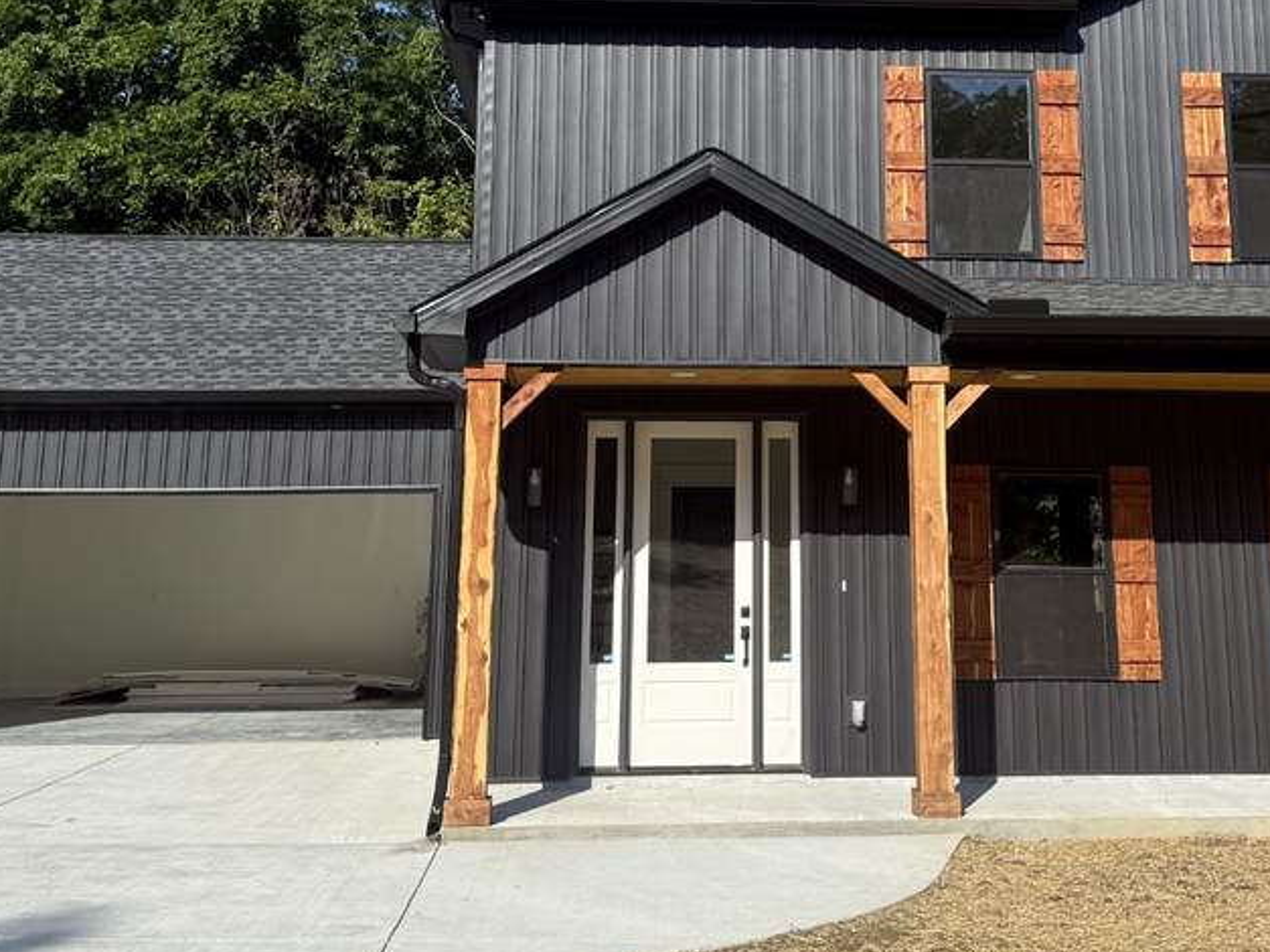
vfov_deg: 28.8
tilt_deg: +12.3
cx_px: 768
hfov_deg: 38.7
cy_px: 156
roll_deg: +0.1
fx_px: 1797
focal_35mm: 49
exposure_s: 1/4167
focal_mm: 6.76
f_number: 1.78
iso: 80
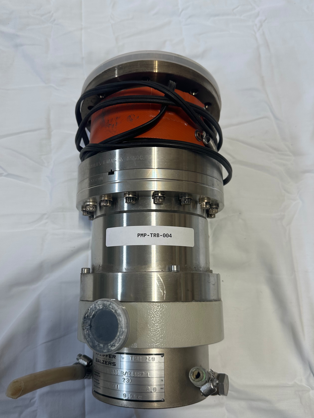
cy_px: 218
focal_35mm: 29
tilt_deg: -75.8
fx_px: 351
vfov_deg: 61.6
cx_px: 150
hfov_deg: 48.2
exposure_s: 1/202
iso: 64
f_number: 1.78
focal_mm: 6.86
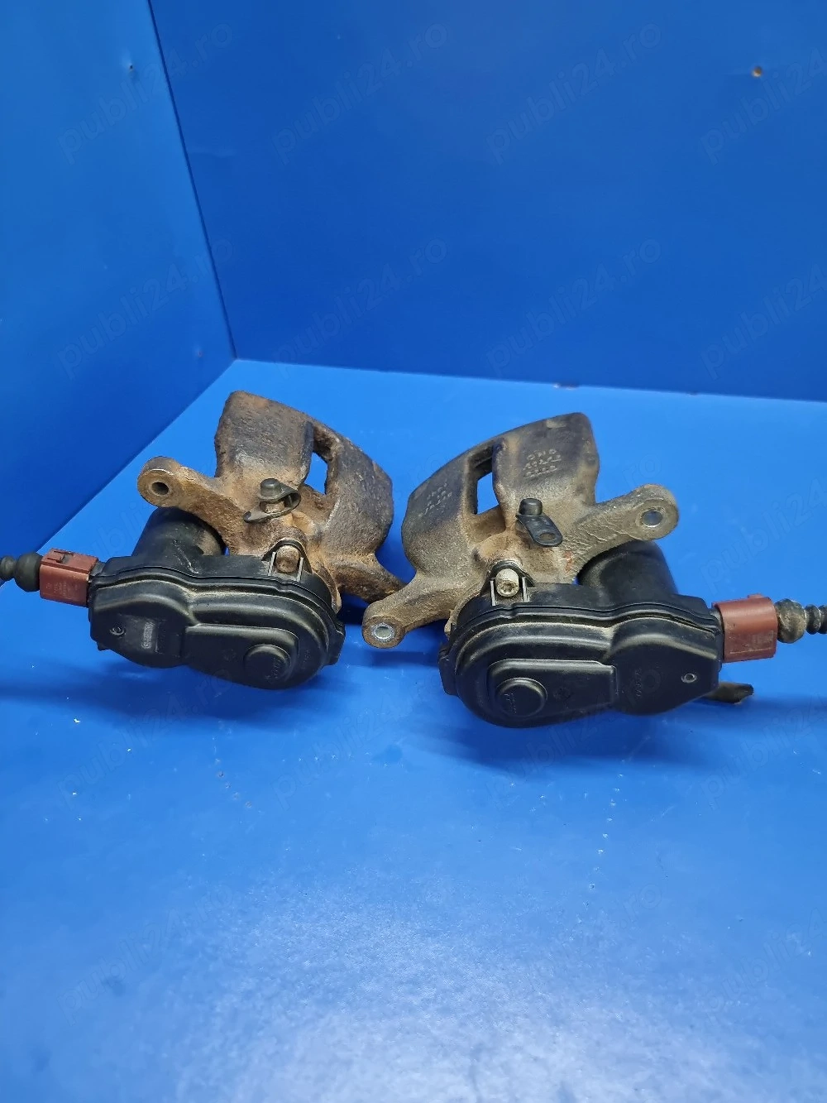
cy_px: 552
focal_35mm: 24
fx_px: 764
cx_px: 414
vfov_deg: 71.6
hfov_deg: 56.8
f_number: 1.8
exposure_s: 1/40
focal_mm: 6.7
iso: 400
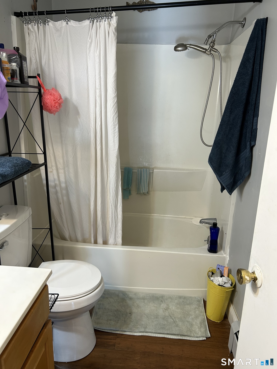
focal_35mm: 26
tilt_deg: -14.6
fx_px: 277
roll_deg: -0.3
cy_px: 184
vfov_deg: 67.3
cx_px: 138
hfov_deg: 53.1
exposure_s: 1/60
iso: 125
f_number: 1.5
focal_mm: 5.7
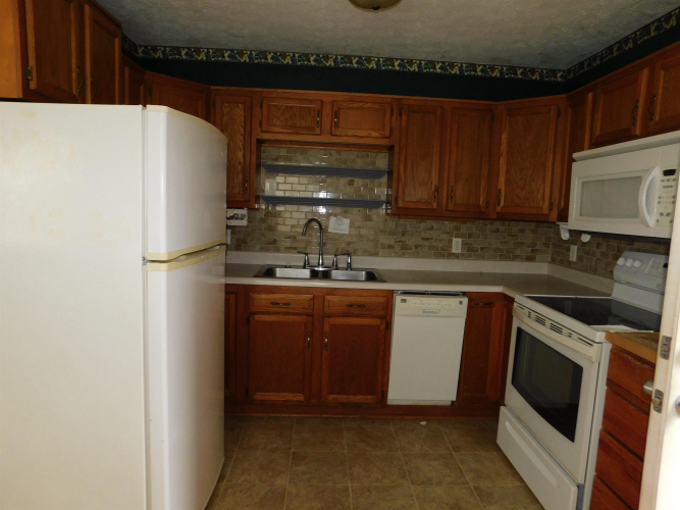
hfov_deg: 73.9
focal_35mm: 23
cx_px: 340
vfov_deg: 58.9
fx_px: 452
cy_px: 255
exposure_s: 1/30
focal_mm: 4
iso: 200
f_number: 3
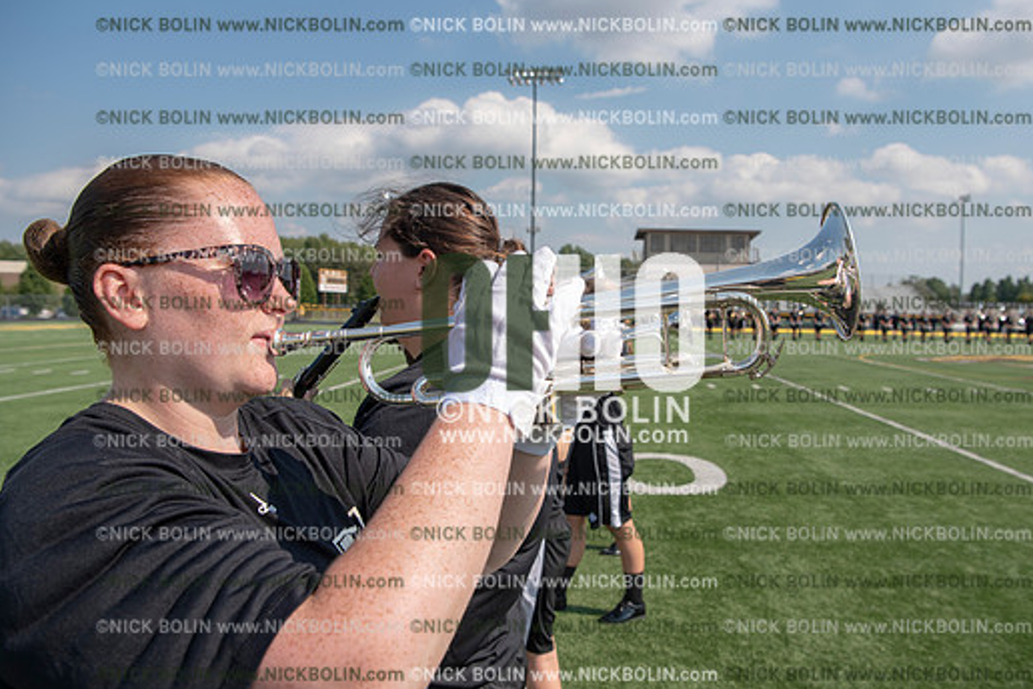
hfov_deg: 67.3
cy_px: 350
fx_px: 775
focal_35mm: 27
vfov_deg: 47.9
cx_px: 563
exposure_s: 1/1250
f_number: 5.6
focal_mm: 24
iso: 200
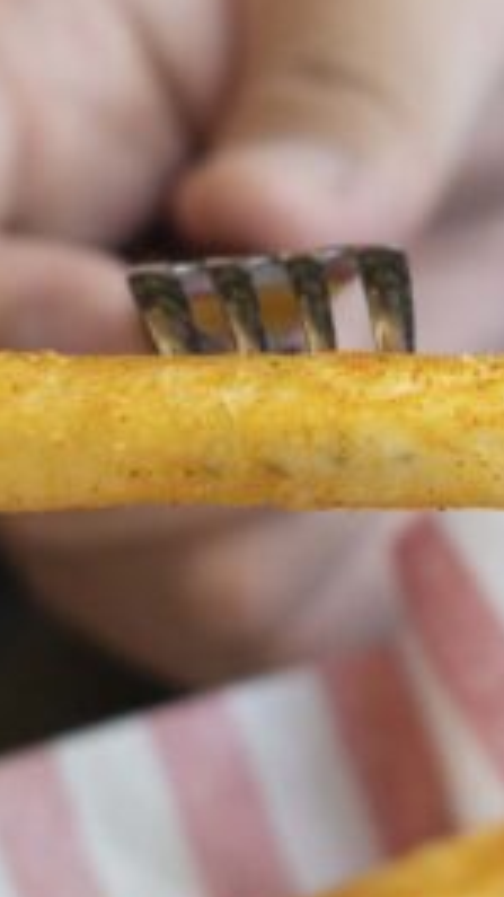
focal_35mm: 243
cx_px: 531
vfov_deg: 8.9
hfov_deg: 5.0
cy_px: 367
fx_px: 5775
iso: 1250
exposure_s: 1/160
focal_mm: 60
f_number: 5.6
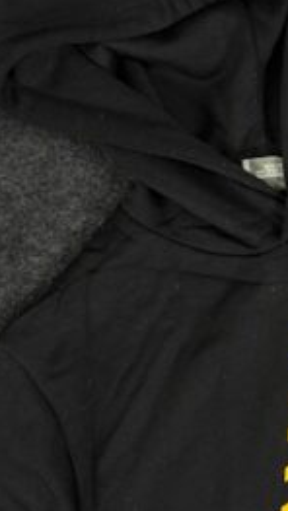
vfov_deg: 20.1
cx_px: 304
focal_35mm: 106
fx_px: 1439
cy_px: 182
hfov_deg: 11.3
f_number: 1.78
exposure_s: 1/50
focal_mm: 6.76
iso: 50
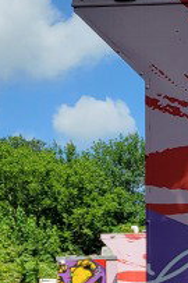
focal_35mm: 100
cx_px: 394
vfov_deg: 19.6
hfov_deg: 12.0
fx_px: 785
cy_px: 302
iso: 16
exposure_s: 1/636
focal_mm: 6.7
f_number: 1.8
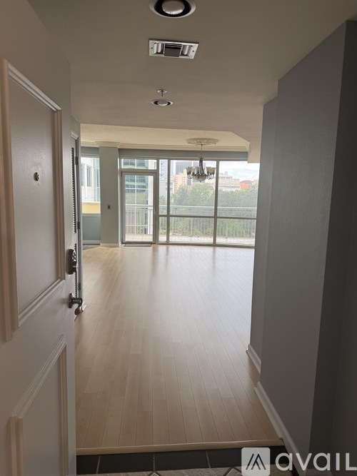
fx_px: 330
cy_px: 238
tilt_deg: -8.6
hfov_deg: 56.8
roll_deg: -2.2
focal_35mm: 24
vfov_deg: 71.6
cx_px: 178
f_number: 1.78
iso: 100
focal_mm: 6.76
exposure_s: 1/120
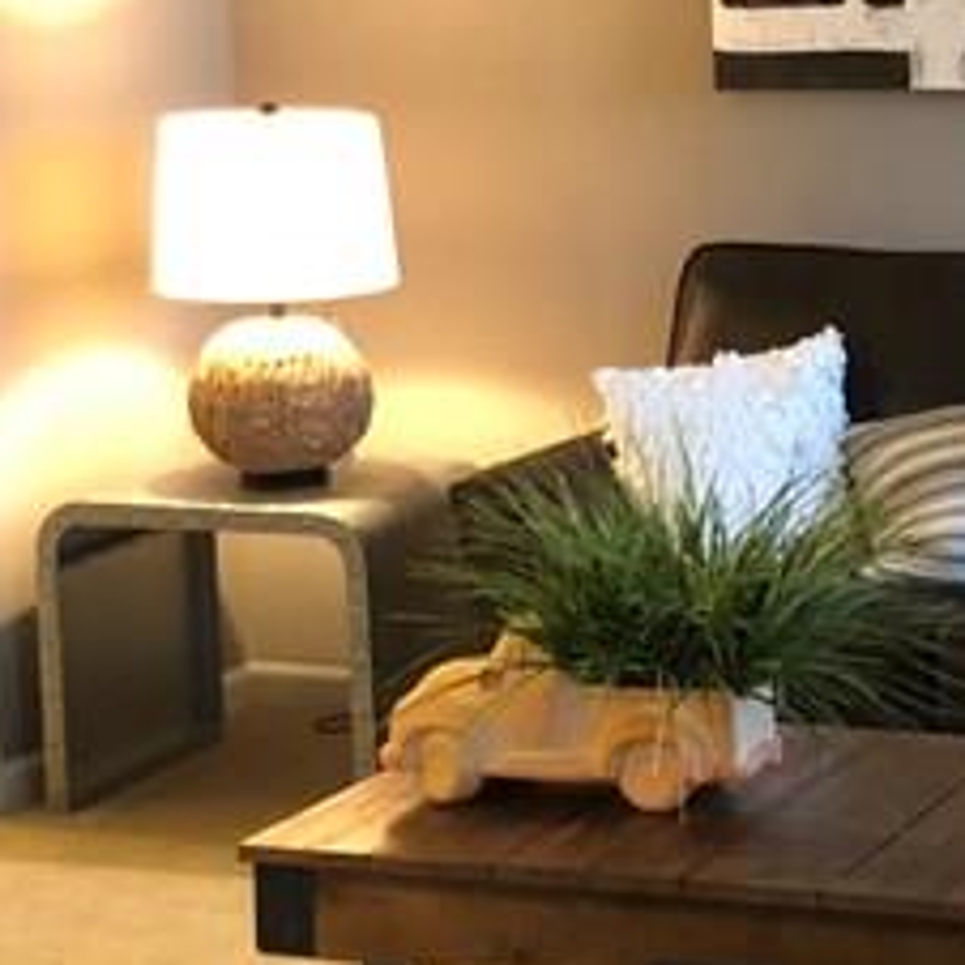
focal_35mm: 112
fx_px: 3532
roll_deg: +0.6
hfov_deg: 15.4
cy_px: 504
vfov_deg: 15.6
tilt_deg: -8.5
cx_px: 884
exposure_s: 1/4
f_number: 1.8
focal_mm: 4
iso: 100
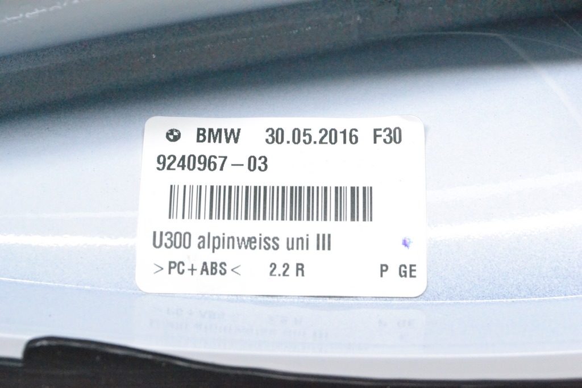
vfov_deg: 16.6
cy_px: 194
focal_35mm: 82
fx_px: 1334
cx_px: 291
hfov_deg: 24.6
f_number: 9
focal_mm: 55
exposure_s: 1/160
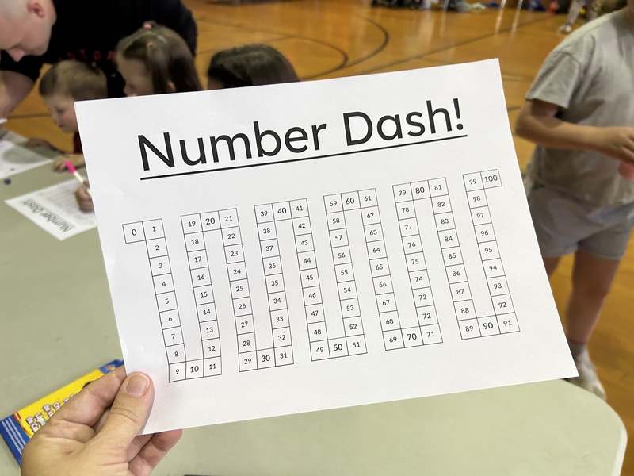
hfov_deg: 67.3
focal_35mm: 26
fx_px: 476
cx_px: 317
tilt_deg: -31.4
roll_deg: -1.7
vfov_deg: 53.1
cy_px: 238
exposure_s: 1/60
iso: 200
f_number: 1.5
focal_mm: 5.7
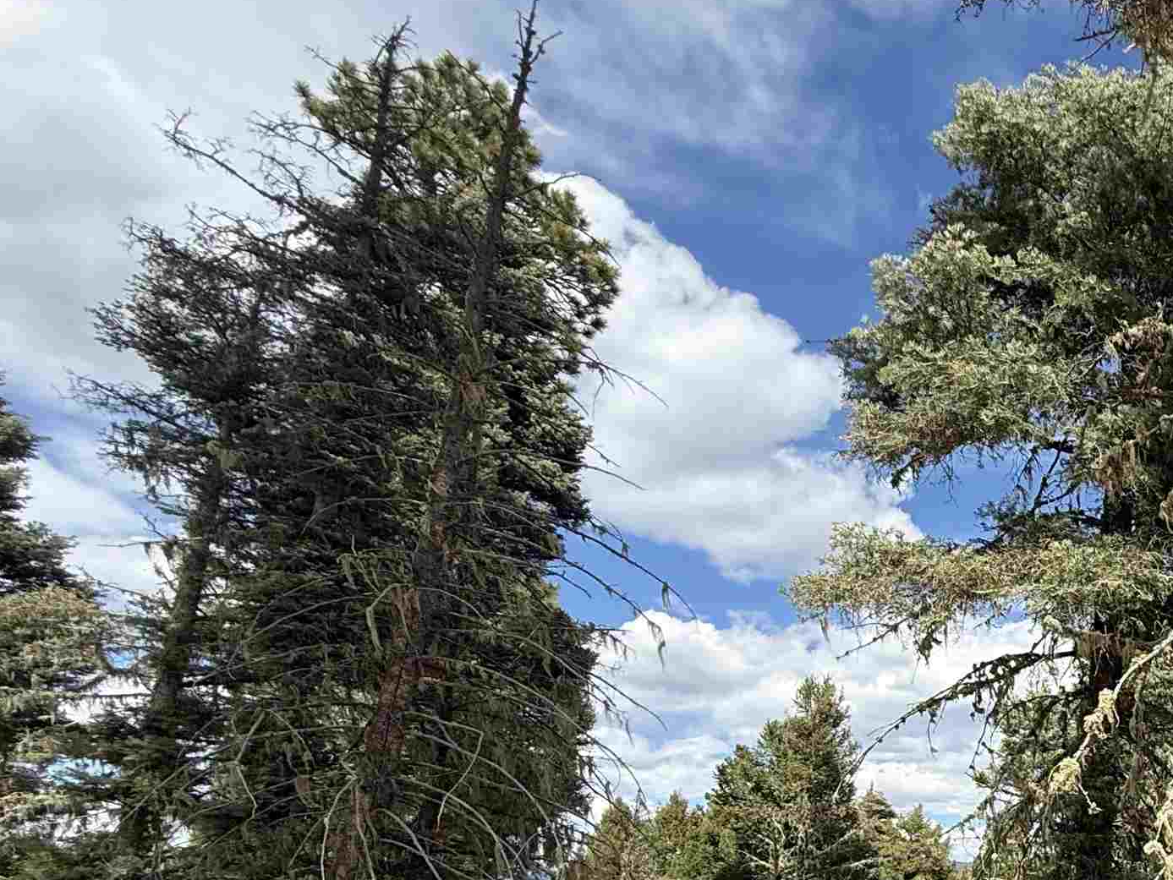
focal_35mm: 31
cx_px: 1271
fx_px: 1051
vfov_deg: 41.8
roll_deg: -1.5
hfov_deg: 45.1
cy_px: 792
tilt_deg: +7.8
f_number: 2.2
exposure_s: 1/1125
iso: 50
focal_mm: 2.22
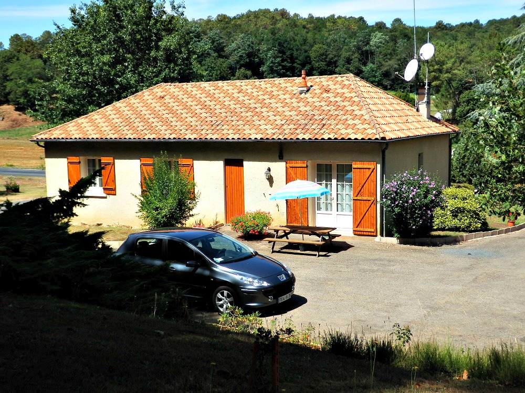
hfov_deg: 42.1
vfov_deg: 32.2
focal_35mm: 45
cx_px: 262
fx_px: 682
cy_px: 196
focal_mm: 8
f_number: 3.8
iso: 80
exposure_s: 1/800
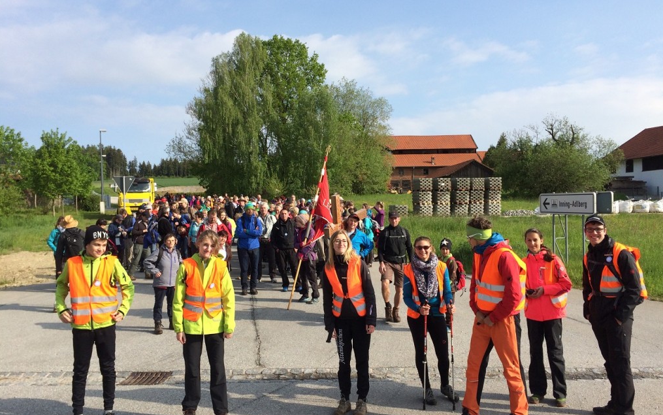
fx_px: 560
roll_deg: +0.7
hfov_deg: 61.2
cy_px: 208
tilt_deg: -1.8
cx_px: 331
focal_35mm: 31
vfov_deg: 40.6
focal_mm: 4.15
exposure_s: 1/1520
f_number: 2.2
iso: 32
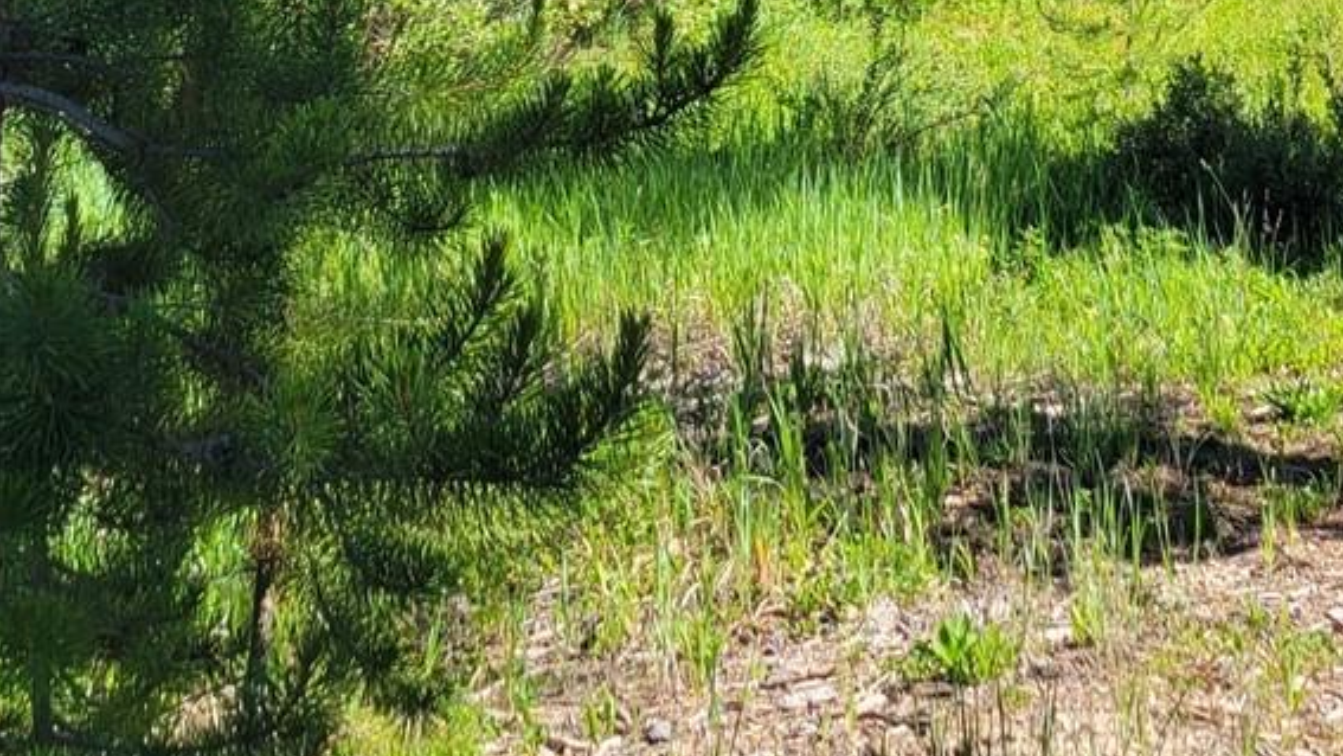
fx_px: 2849
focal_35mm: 80
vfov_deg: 13.7
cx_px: 1244
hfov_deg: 25.6
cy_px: -536
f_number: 1.8
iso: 40
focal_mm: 5.4
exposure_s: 1/973
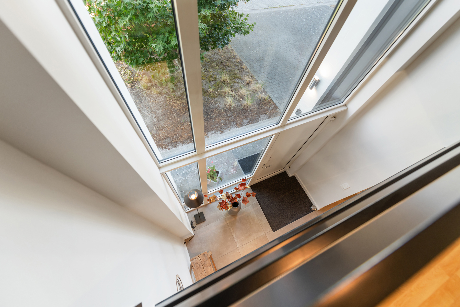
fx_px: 179
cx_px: 230
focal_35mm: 14
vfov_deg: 81.2
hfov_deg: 104.3
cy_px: 154
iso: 400
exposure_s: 1/125
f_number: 2.8
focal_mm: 14
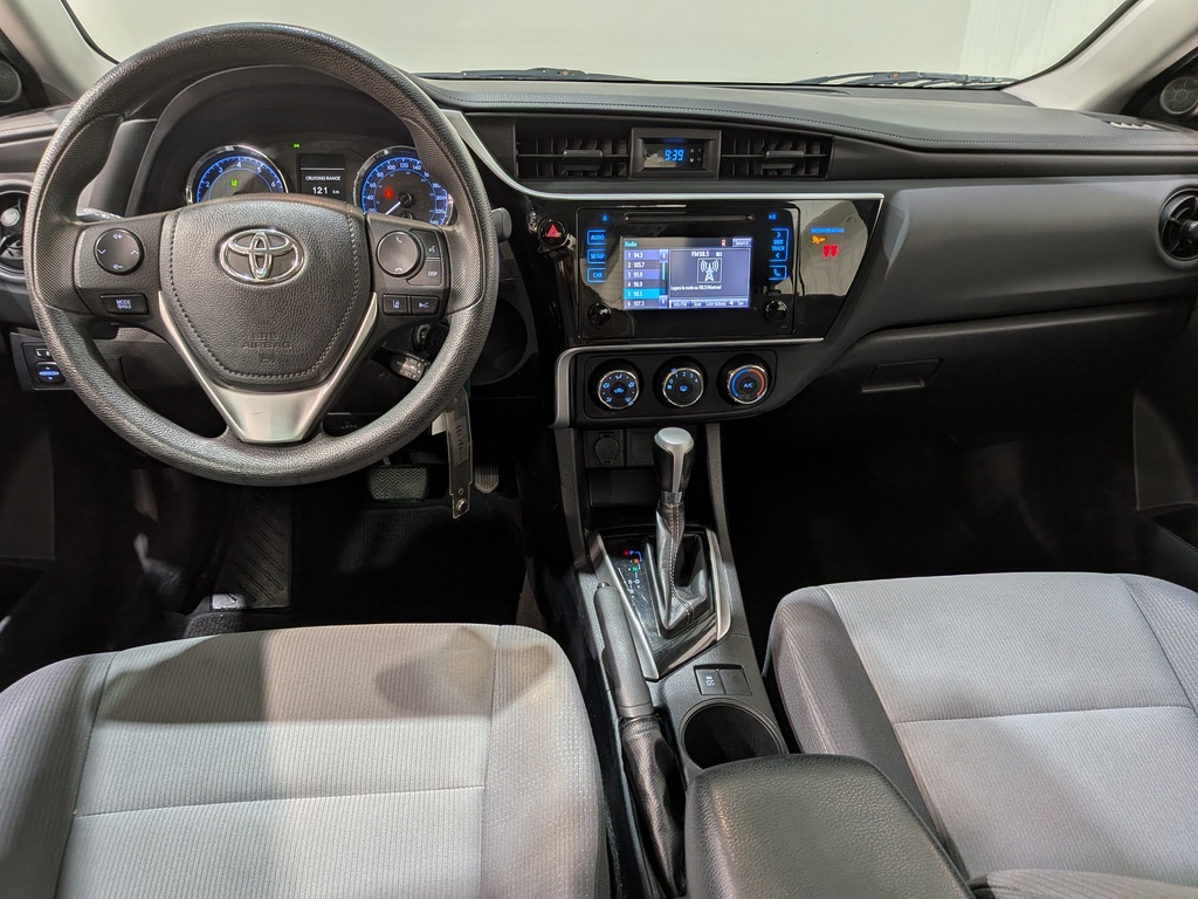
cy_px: 450
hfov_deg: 71.6
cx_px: 599
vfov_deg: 56.8
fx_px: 831
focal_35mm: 24
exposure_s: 1/120
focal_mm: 4.53
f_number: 1.7
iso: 30
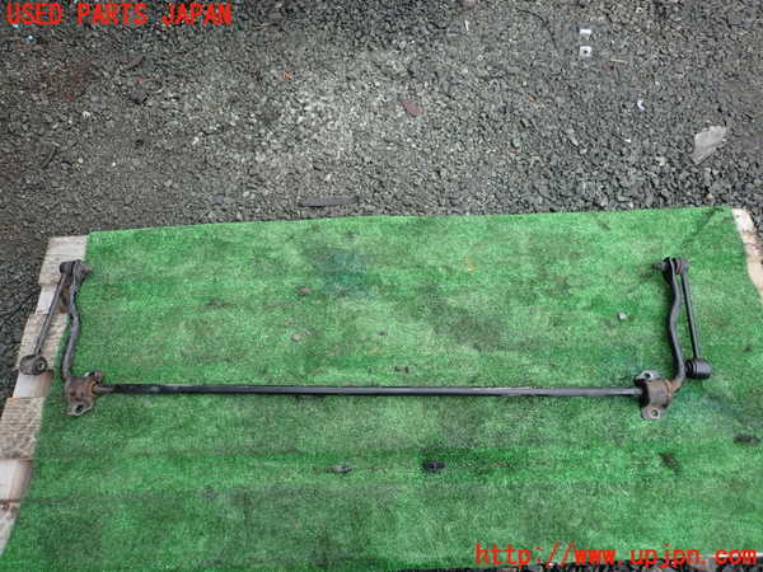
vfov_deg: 54.9
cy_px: 286
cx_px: 382
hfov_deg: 69.4
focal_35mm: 25
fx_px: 551
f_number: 2
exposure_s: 1/80
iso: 100
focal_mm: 4.5
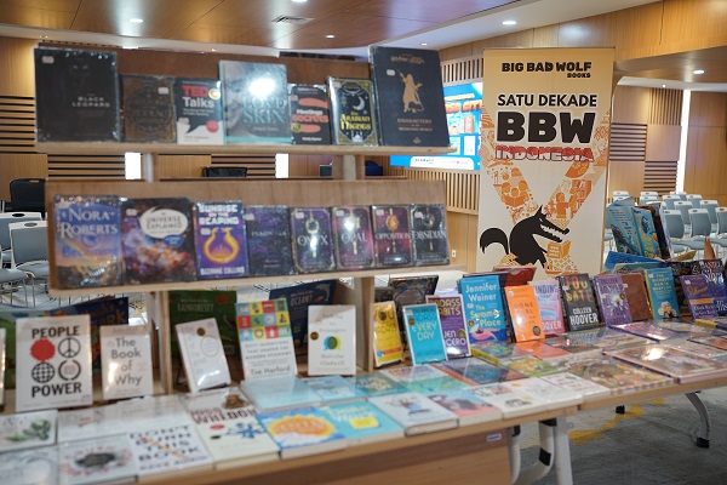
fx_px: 707
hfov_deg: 54.4
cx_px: 364
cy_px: 242
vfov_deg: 37.9
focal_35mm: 35
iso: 800
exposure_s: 1/160
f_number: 2
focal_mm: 35
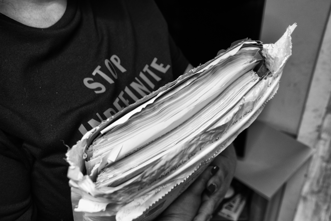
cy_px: 110
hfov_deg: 48.4
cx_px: 166
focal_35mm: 40
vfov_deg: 33.4
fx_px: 368
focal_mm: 40
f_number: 9
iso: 1600
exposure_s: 1/40
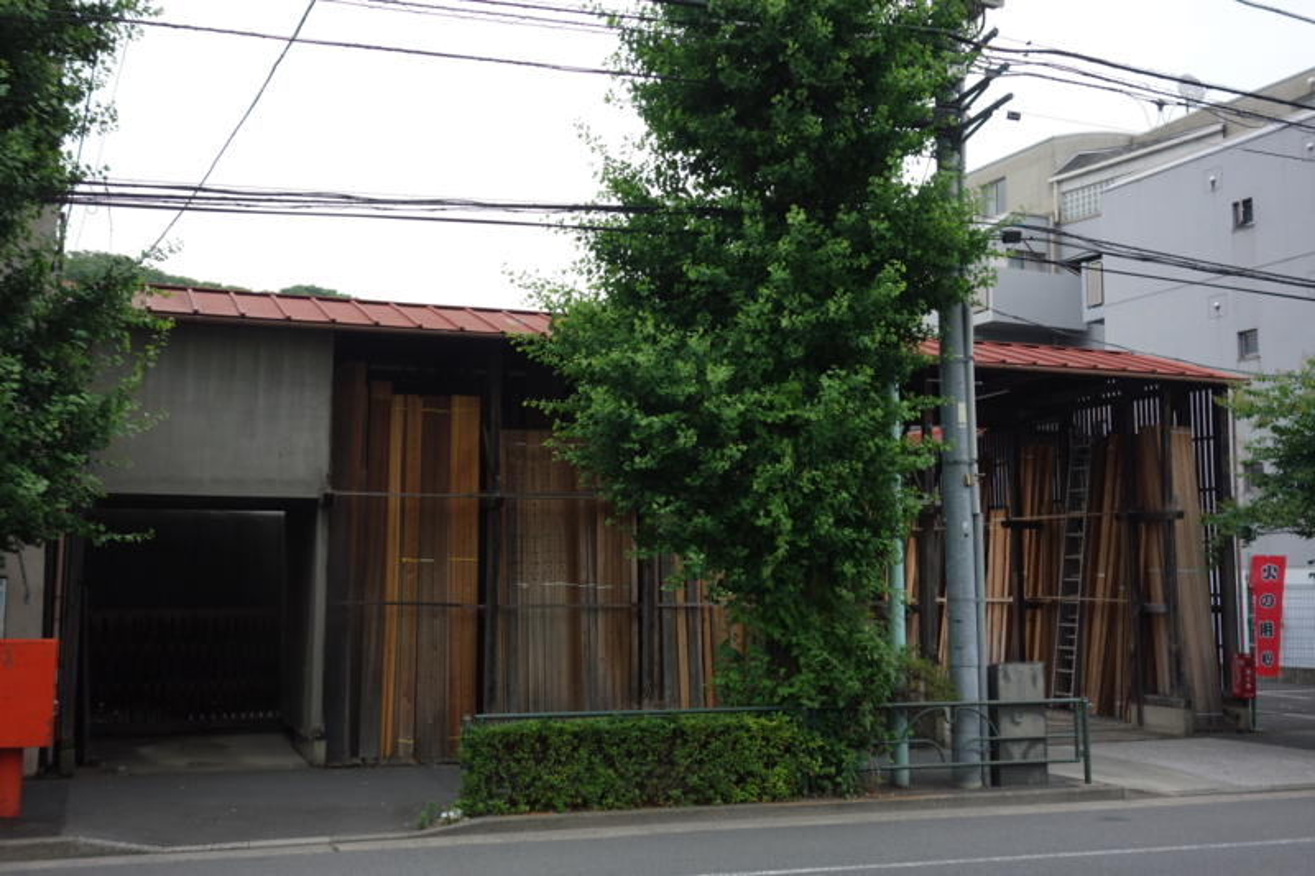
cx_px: 658
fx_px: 1388
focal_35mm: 38
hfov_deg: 50.7
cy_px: 438
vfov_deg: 35.0
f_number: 3.2
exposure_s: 1/250
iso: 320
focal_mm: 14.23
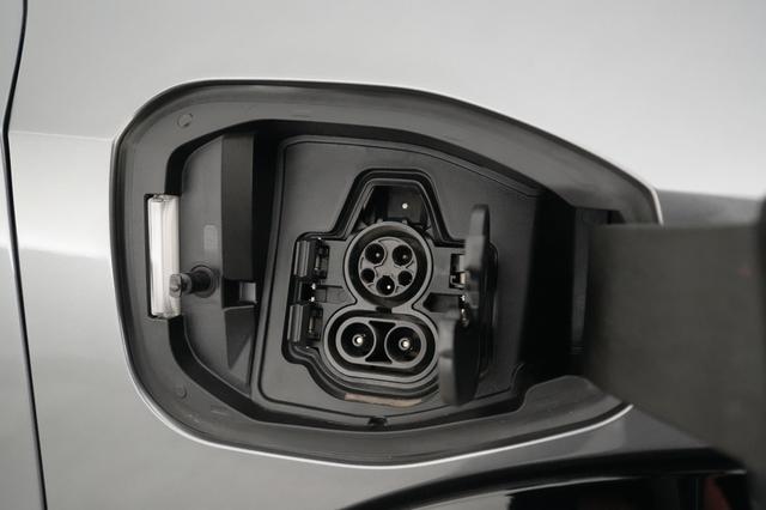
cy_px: 255
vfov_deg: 46.4
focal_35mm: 28
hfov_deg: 65.5
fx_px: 595
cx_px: 383
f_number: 3.5
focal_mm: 28
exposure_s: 1/160
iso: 12800
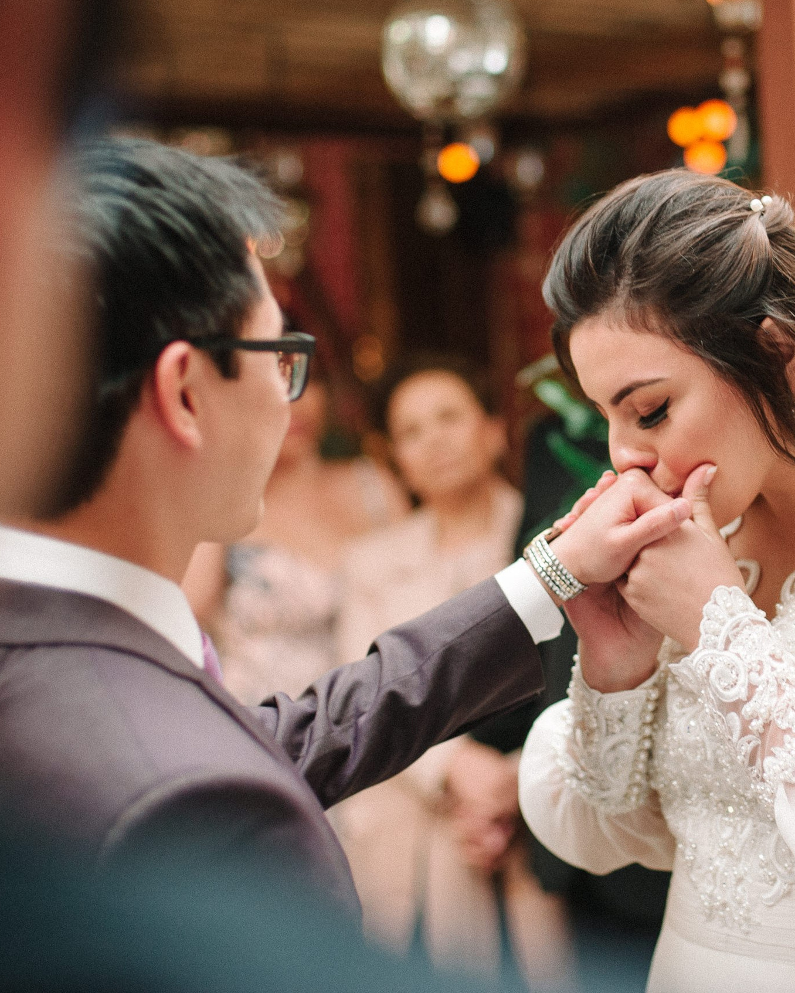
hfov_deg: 18.5
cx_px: 662
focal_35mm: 82
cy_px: 416
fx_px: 2411
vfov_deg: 23.3
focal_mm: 50
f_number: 1.8
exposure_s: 1/400
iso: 800
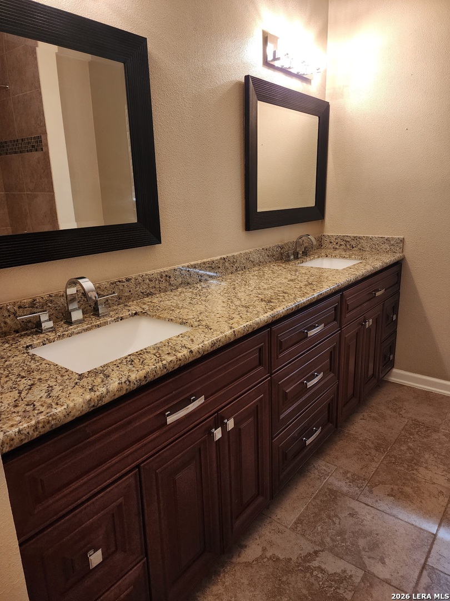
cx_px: 225
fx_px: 399
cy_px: 300
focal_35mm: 23
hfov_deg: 58.9
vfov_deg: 73.9
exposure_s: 1/120
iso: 200
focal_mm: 6.4
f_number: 1.8
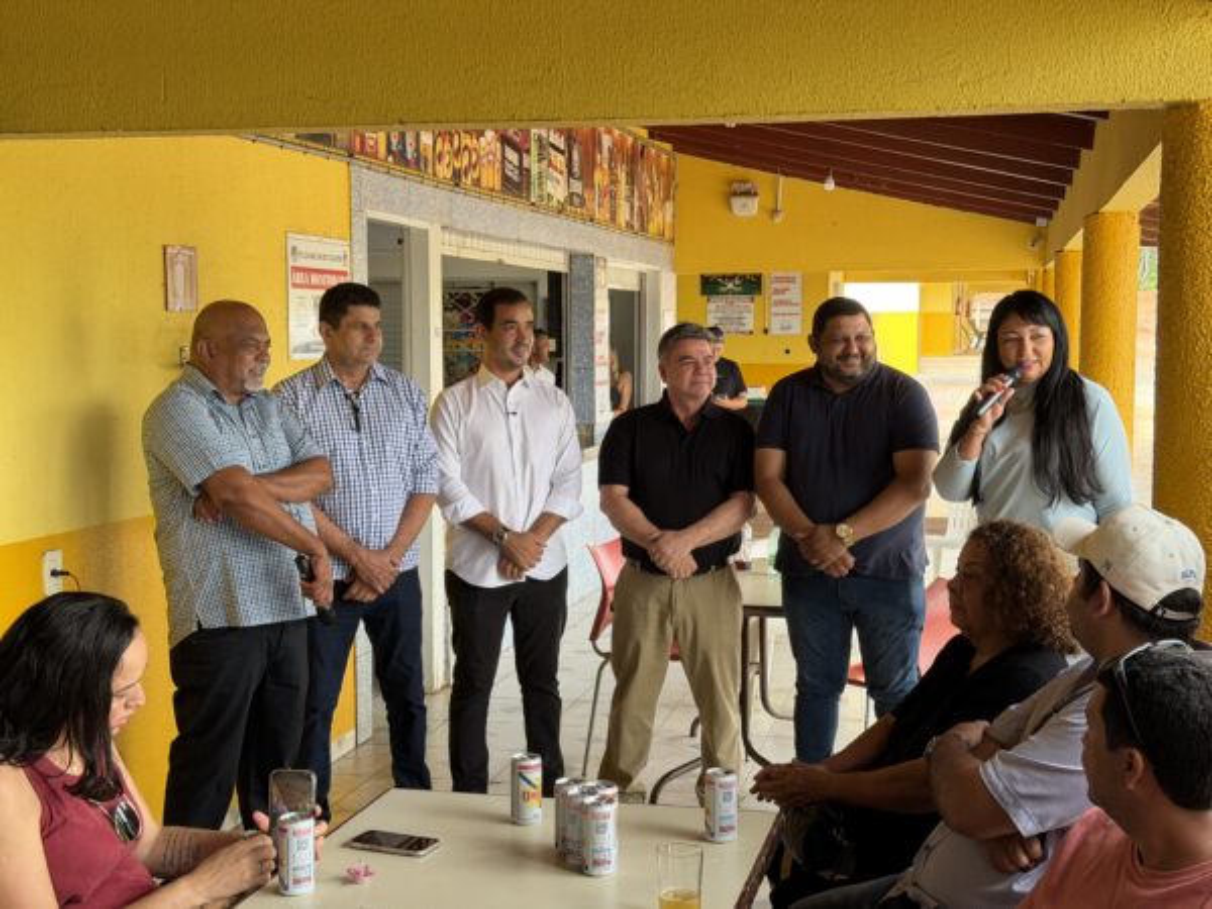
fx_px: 1681
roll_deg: +0.0
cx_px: 606
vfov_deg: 30.3
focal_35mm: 48
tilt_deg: -5.1
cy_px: 454
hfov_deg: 39.7
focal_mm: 6.76
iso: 100
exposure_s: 1/104
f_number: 1.78
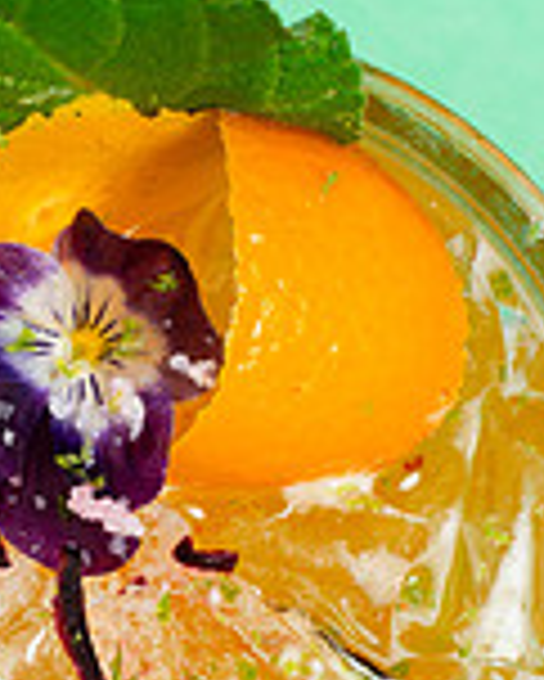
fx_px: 4262
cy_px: 548
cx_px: 66
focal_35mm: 212
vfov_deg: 9.1
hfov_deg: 7.3
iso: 200
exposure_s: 1/200
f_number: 8
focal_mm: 50
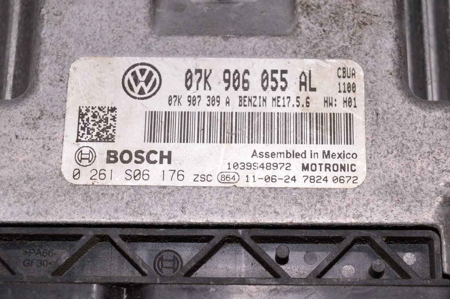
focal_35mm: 82
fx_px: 1030
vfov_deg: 16.5
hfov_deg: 24.6
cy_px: 150
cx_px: 225
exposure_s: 1/160
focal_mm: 55
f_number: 8
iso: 1600
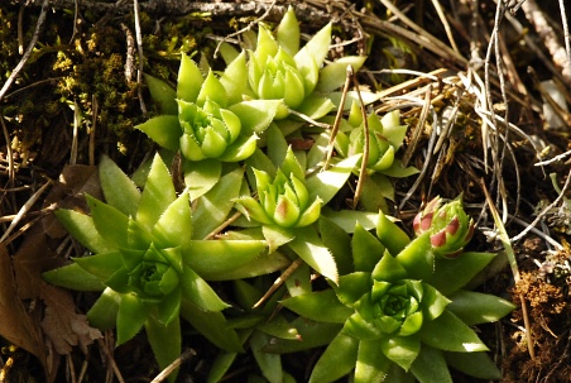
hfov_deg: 9.1
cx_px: 359
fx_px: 3589
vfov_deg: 6.1
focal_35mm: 226
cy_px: 253
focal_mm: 85
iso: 100
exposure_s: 1/50
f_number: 7.1
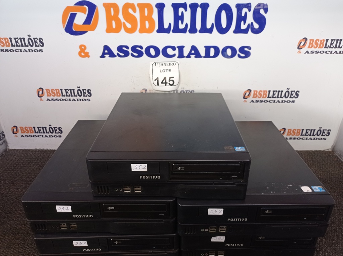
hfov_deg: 63.5
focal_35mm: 28
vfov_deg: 49.7
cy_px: 128
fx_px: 277
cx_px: 172
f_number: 1.79
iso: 128
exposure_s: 1/60
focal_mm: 4.7
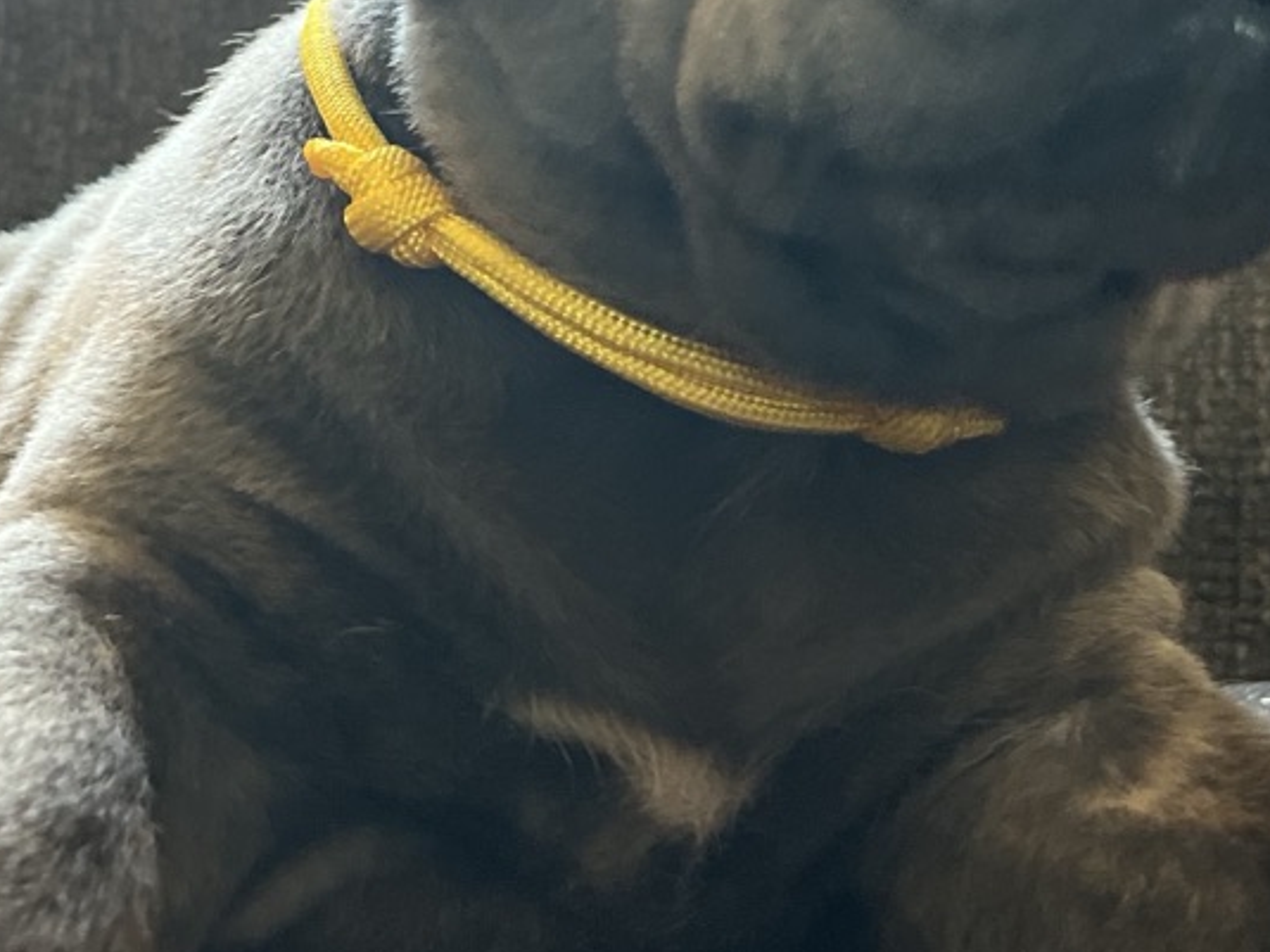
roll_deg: +3.7
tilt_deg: +0.3
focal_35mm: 68
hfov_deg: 28.4
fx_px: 2494
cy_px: 278
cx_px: 451
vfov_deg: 21.5
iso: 500
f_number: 1.6
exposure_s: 1/60
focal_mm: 5.1
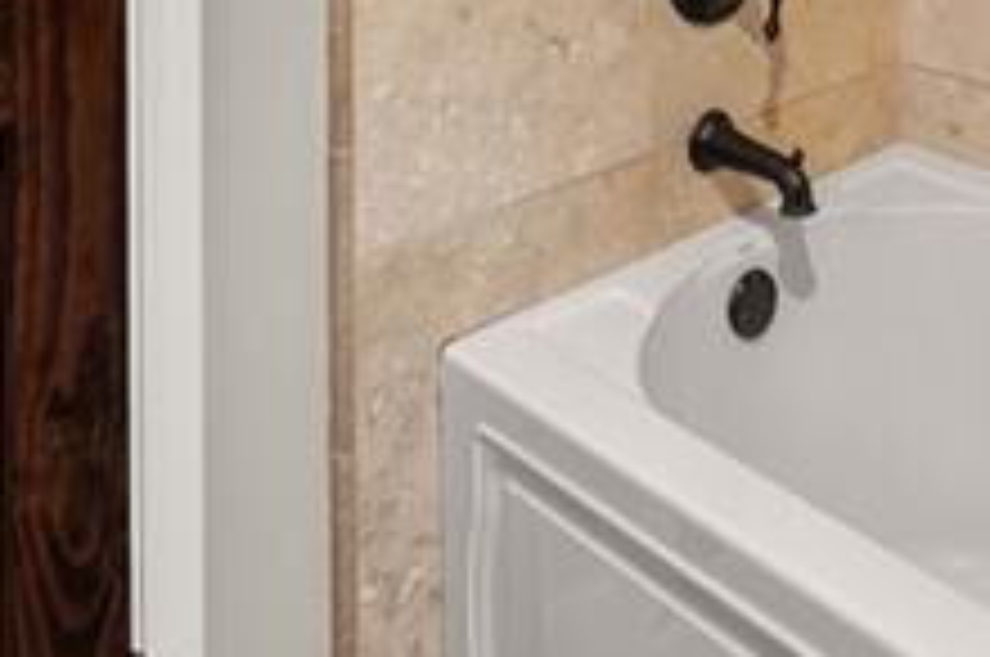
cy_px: -358
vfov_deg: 20.9
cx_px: 702
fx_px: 1470
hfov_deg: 36.6
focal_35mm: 54
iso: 800
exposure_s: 1/3
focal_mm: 14.7
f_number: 7.1
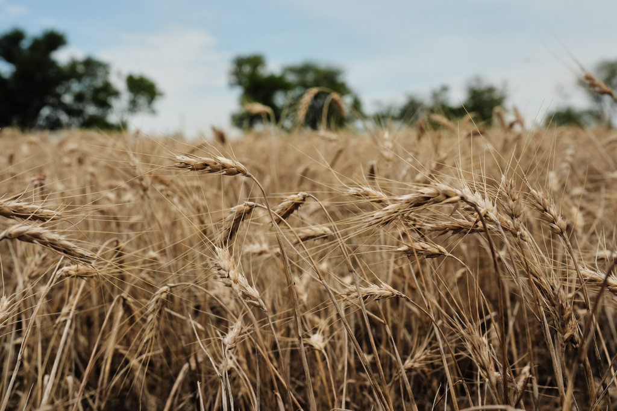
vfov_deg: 37.8
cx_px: 308
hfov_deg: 54.4
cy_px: 206
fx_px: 600
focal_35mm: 35
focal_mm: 35
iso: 800
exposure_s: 1/640
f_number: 8
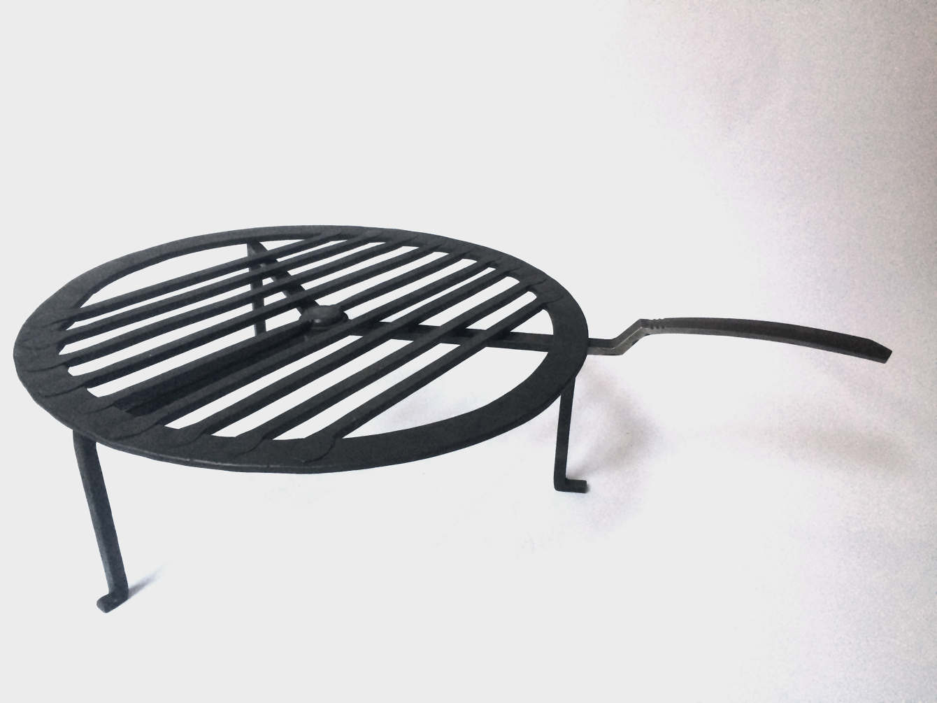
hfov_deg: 61.7
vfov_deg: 48.2
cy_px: 352
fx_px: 785
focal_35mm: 29
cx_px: 468
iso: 80
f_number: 2.2
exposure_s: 1/30
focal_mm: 4.15
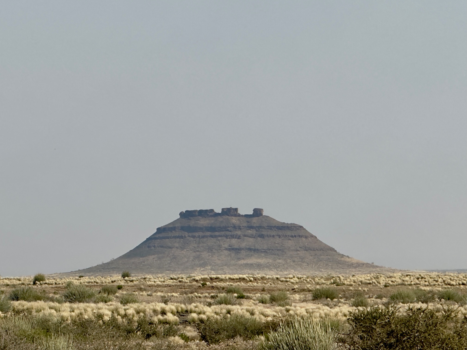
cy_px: 175
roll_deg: +1.3
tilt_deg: +1.0
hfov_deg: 16.4
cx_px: 234
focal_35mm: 120
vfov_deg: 12.3
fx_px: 1619
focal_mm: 15.66
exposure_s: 1/2439
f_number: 2.8
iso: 50
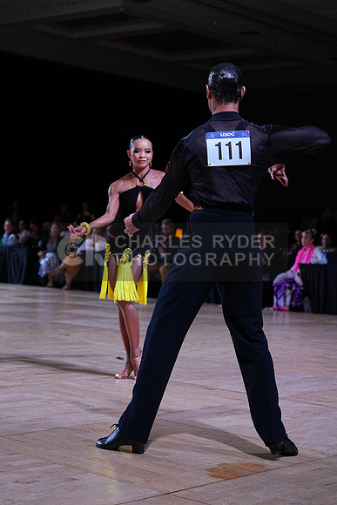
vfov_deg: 28.8
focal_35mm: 70
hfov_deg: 19.5
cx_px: 168
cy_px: 252
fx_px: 982
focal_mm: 70
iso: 1000
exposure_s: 1/500
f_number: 4
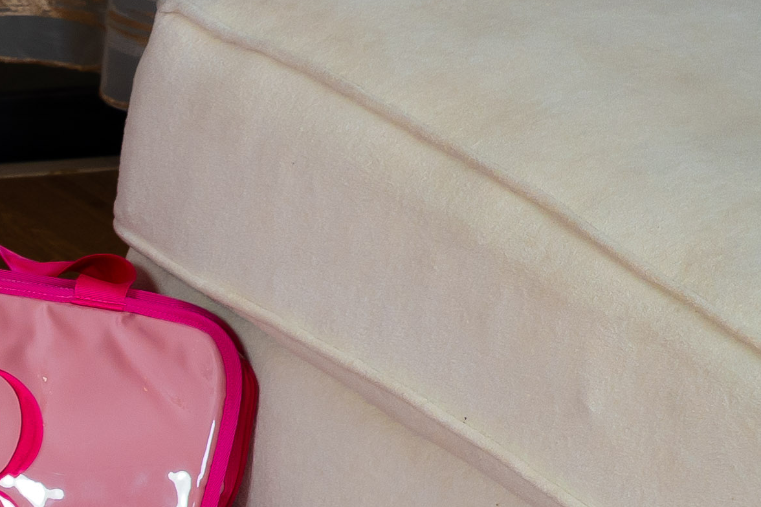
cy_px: 342
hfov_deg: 6.6
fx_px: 6019
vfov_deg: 4.8
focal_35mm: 285
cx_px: -1489
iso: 320
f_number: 6.3
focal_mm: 47.8
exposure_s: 1/125
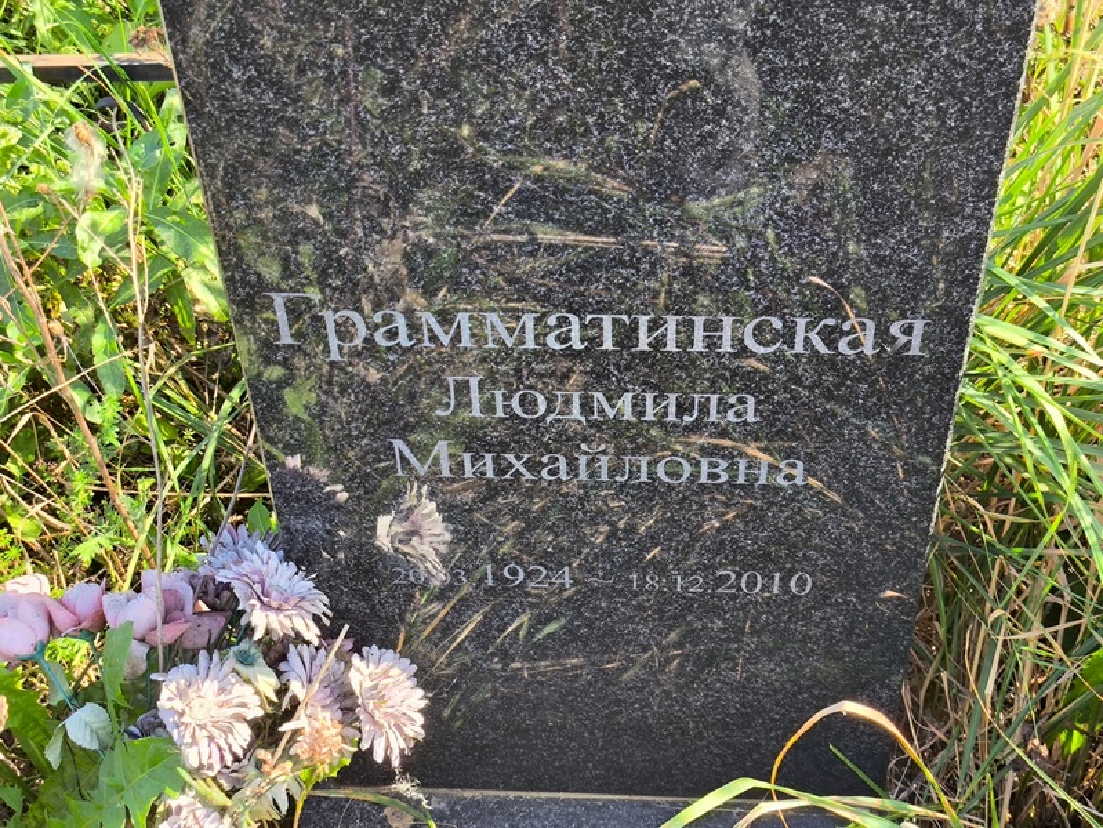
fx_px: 1594
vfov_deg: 29.1
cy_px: 414
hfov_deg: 38.2
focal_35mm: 50
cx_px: 552
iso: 50
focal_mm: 4.71
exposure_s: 1/207
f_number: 1.7
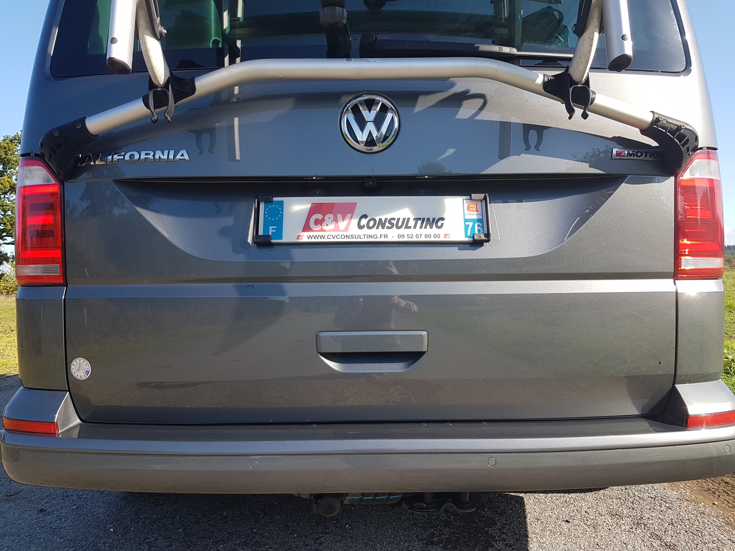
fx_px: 552
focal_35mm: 26
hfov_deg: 67.3
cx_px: 368
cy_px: 276
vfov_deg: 53.1
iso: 40
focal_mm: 4.2
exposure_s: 1/840
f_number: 1.7
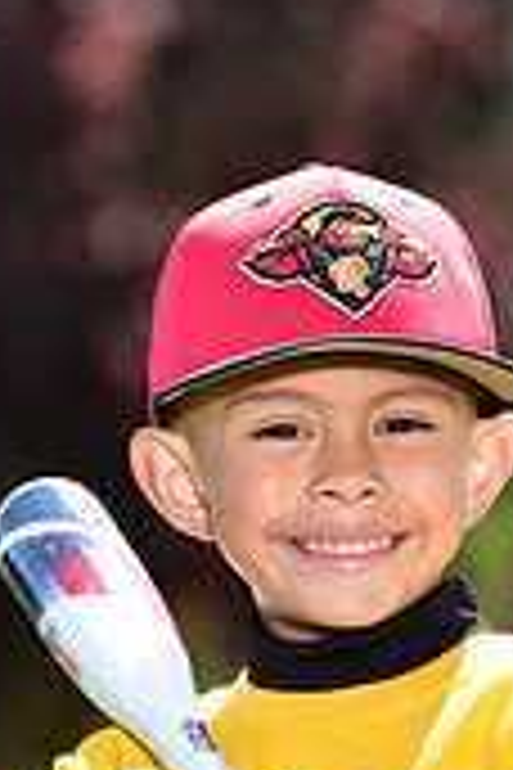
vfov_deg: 3.0
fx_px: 14470
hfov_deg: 2.0
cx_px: 376
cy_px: 847
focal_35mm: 677
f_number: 5
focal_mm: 200
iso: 80
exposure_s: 1/200
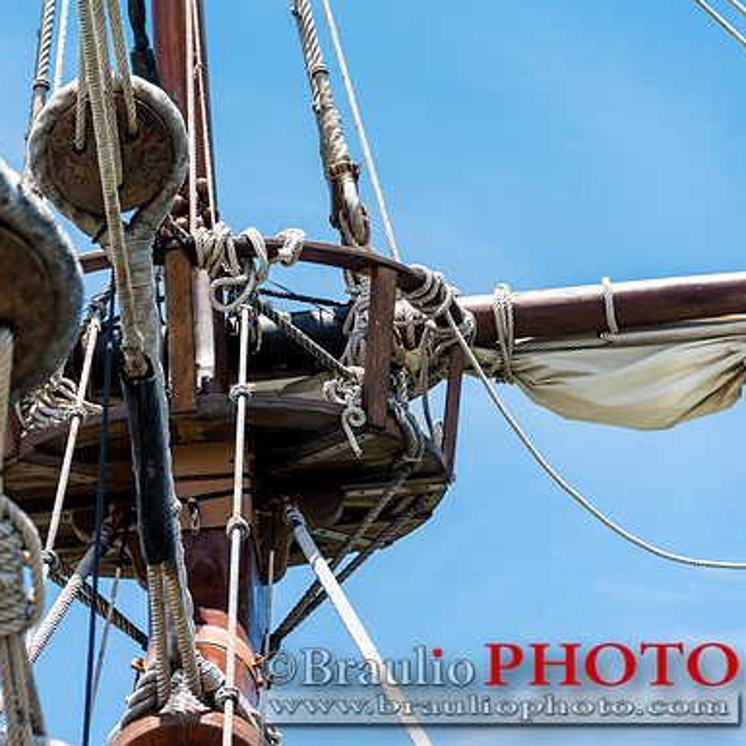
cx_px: 198
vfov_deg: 10.1
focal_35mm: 173
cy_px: 373
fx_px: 4218
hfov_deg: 10.1
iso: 200
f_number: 5.6
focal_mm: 135
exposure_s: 1/500
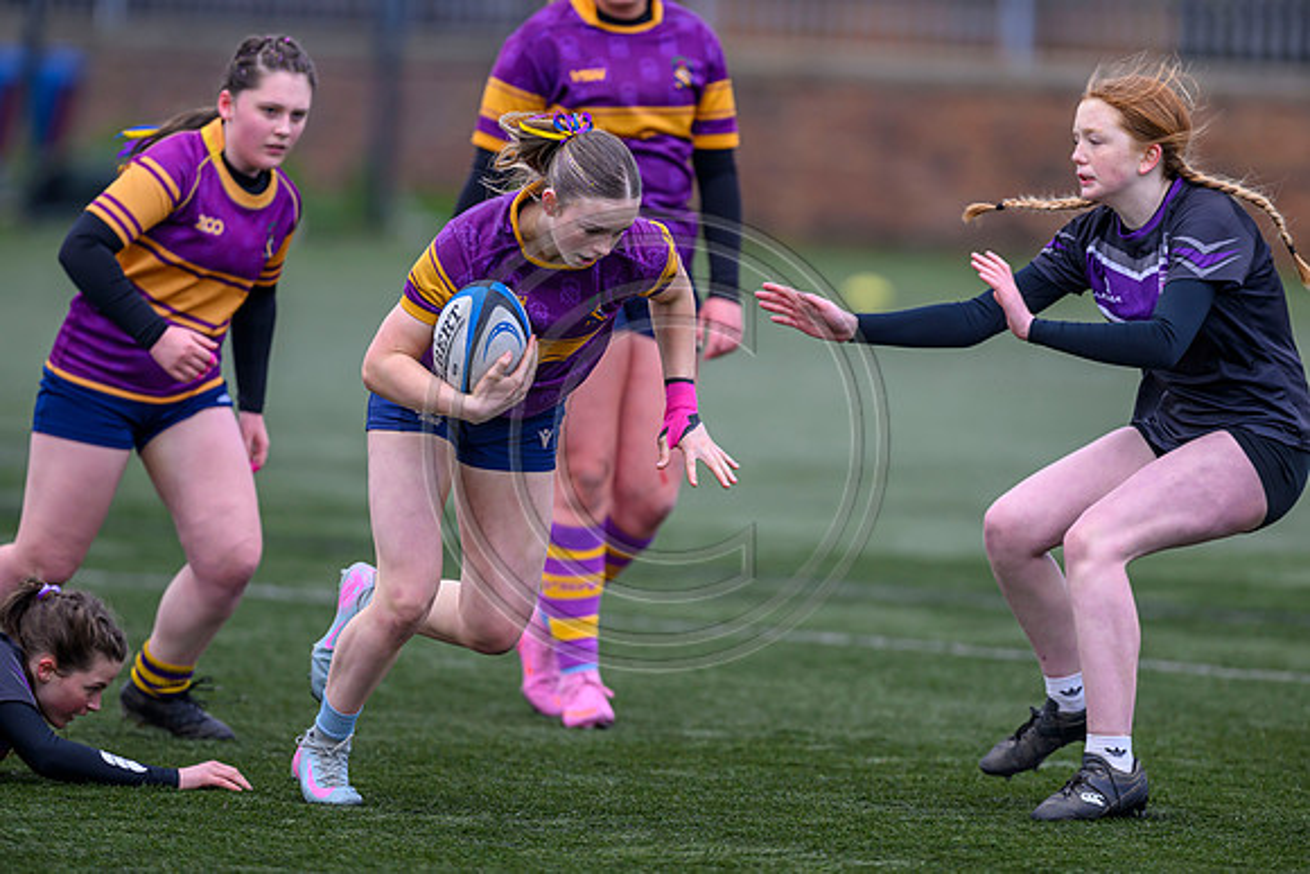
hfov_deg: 5.2
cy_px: 437
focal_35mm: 400
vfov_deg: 3.4
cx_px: 655
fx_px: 14558
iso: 640
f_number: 3.5
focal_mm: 400
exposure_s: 1/1600
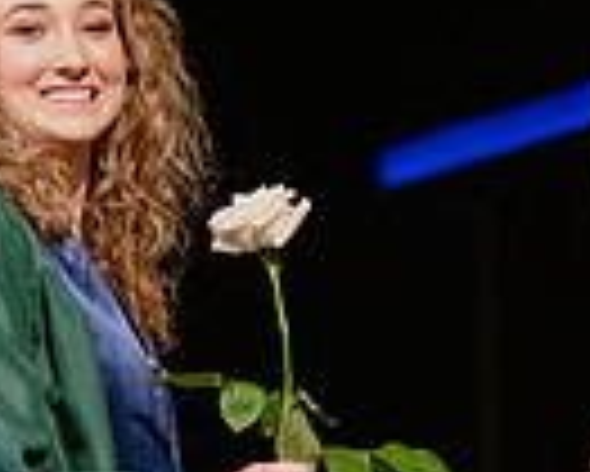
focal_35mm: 243
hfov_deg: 7.9
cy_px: 769
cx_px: 437
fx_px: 4246
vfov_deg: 6.3
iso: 640
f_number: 1.2
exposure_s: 1/320
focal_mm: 50
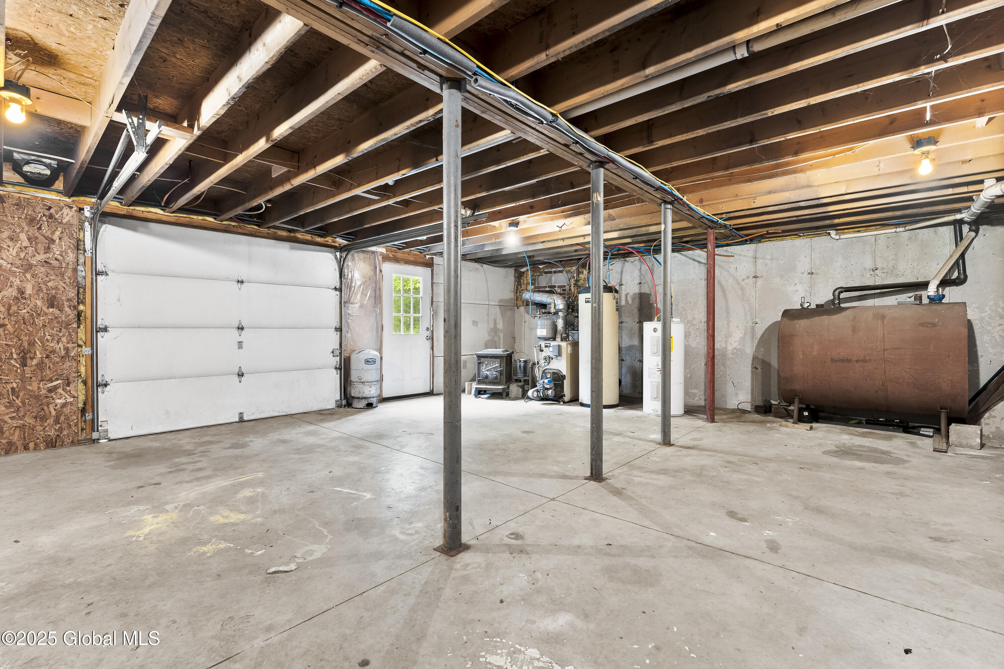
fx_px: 441
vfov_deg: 74.4
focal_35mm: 16
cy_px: 334
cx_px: 502
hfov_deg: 97.5
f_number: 6.3
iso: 800
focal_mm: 15.8
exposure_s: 2.5
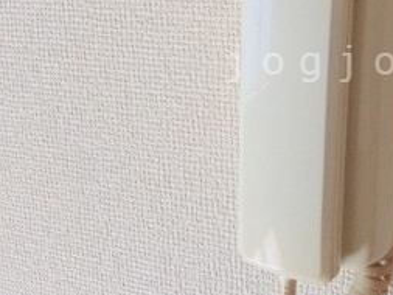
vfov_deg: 24.1
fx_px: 682
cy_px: 64
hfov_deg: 31.1
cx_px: 334
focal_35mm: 60
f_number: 6.9
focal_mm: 4.06
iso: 400
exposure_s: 1/100
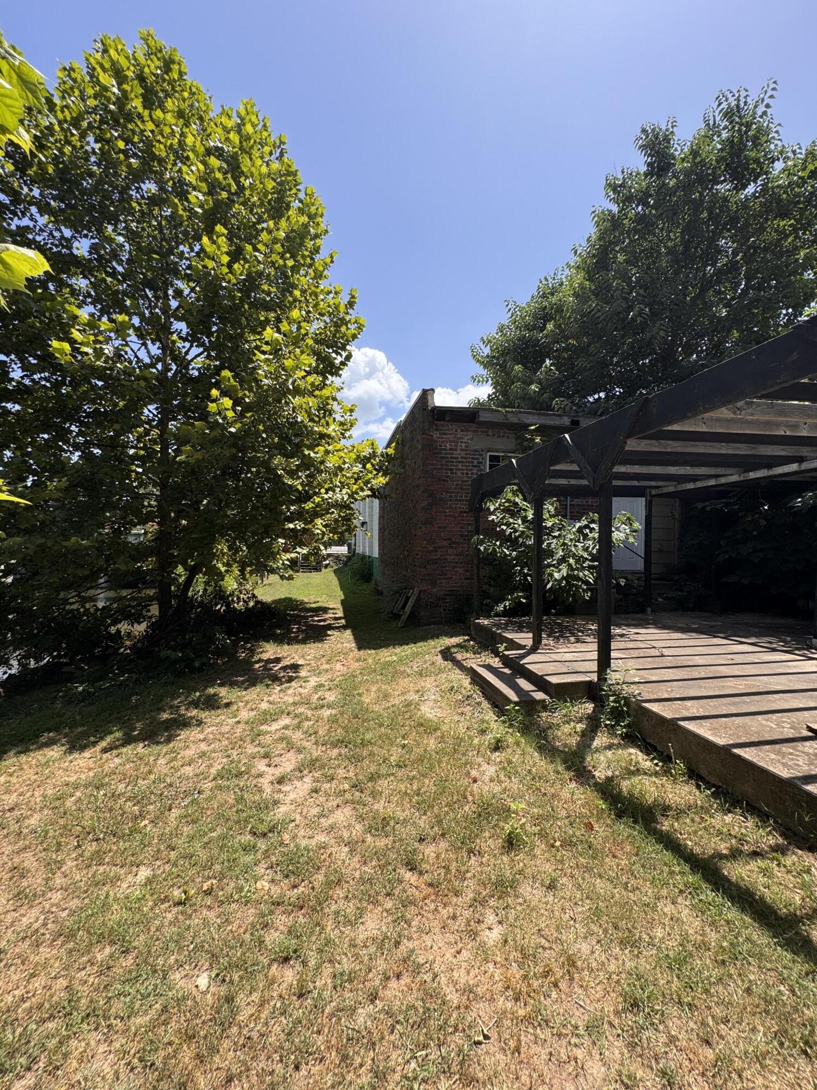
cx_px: 408
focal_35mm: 14
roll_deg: +0.3
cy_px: 545
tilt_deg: -0.5
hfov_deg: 85.7
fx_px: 441
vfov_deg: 102.1
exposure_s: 1/944
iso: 40
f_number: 2.2
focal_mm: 2.22
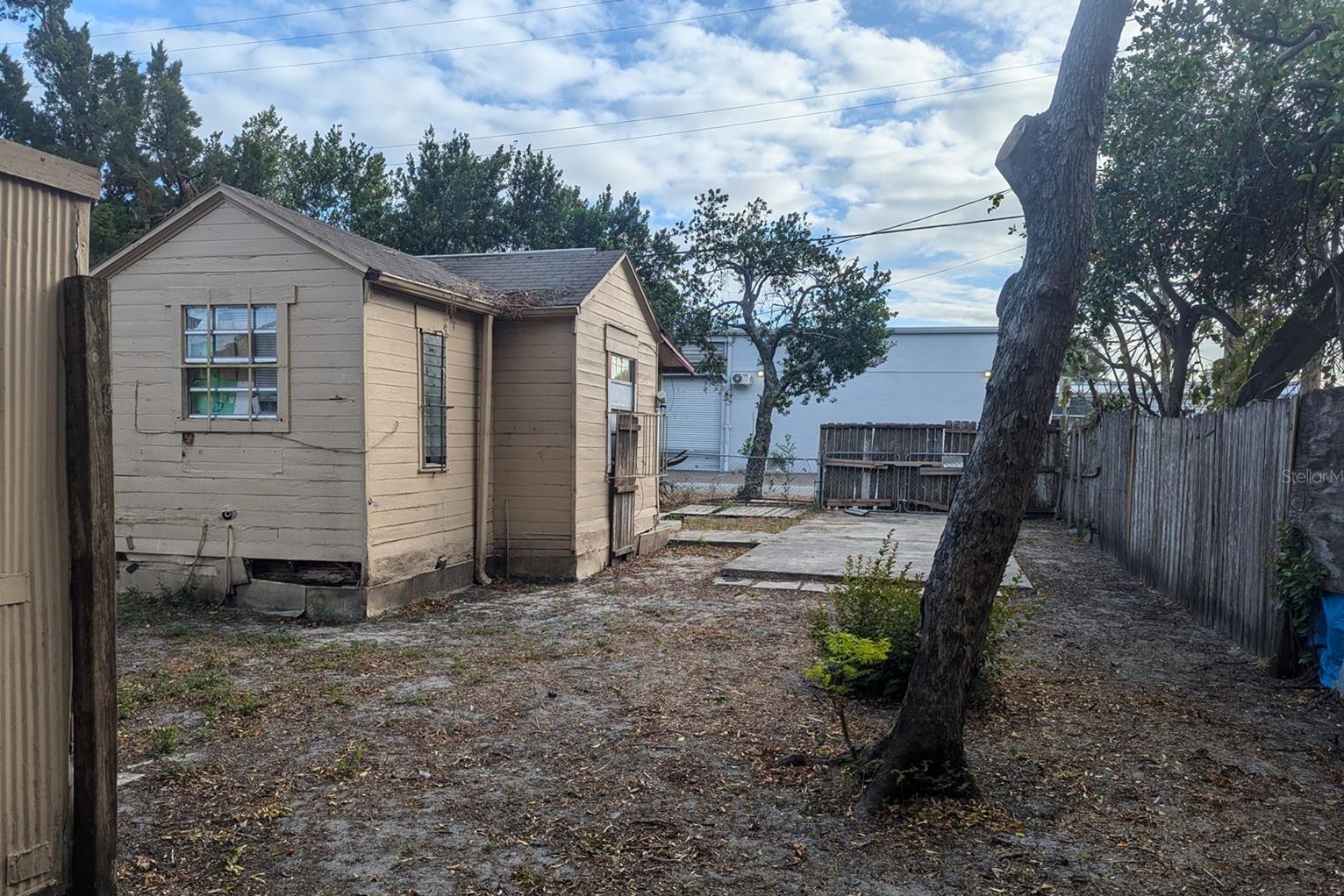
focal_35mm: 26
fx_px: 971
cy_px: 476
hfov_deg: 69.4
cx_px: 665
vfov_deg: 49.5
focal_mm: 6.81
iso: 45
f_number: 1.85
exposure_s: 1/1572
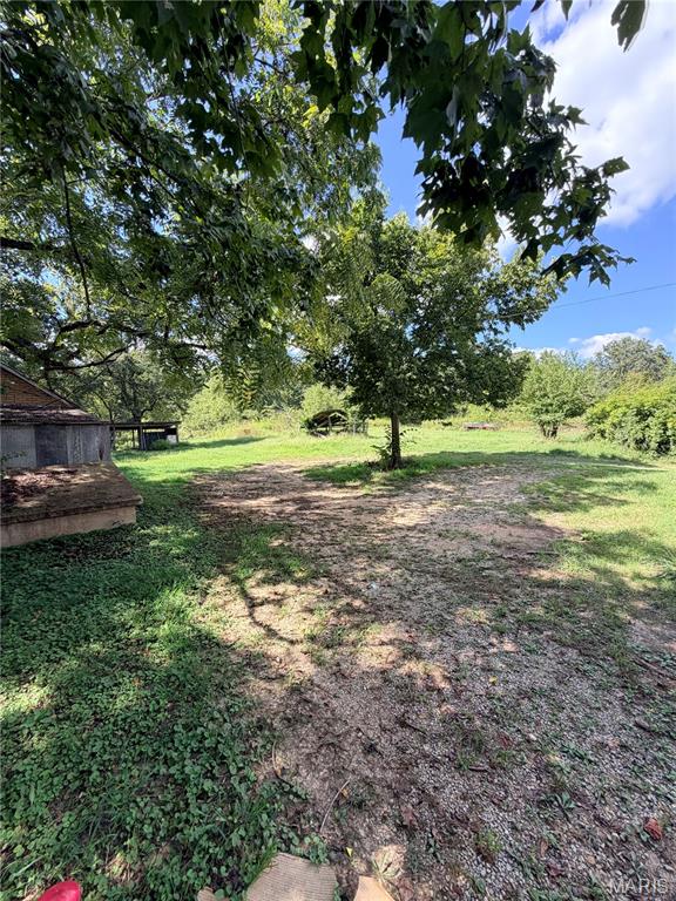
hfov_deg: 85.7
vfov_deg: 102.1
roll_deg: +1.6
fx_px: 365
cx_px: 338
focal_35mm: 14
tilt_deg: -2.4
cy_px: 450
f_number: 2.2
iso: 50
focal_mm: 2.22
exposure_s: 1/316
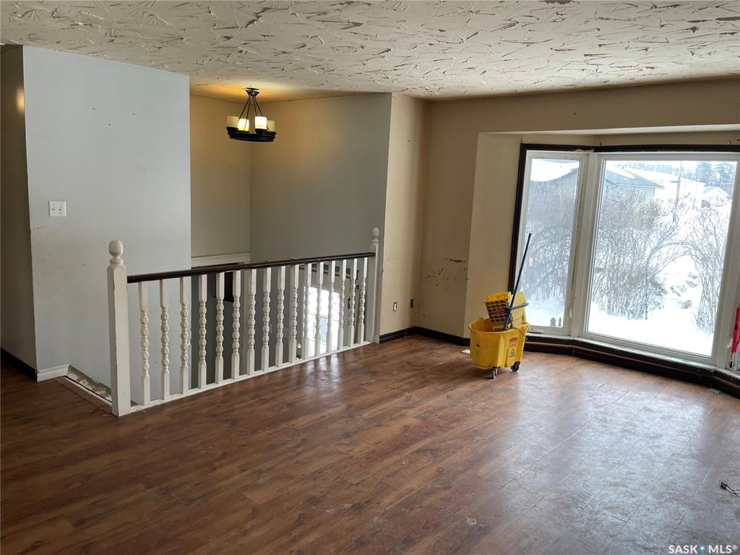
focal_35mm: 26
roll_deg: -2.4
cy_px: 278
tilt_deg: -9.1
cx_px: 370
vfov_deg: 53.1
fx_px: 556
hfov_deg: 67.3
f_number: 1.6
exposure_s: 1/120
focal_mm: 4.2
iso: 50
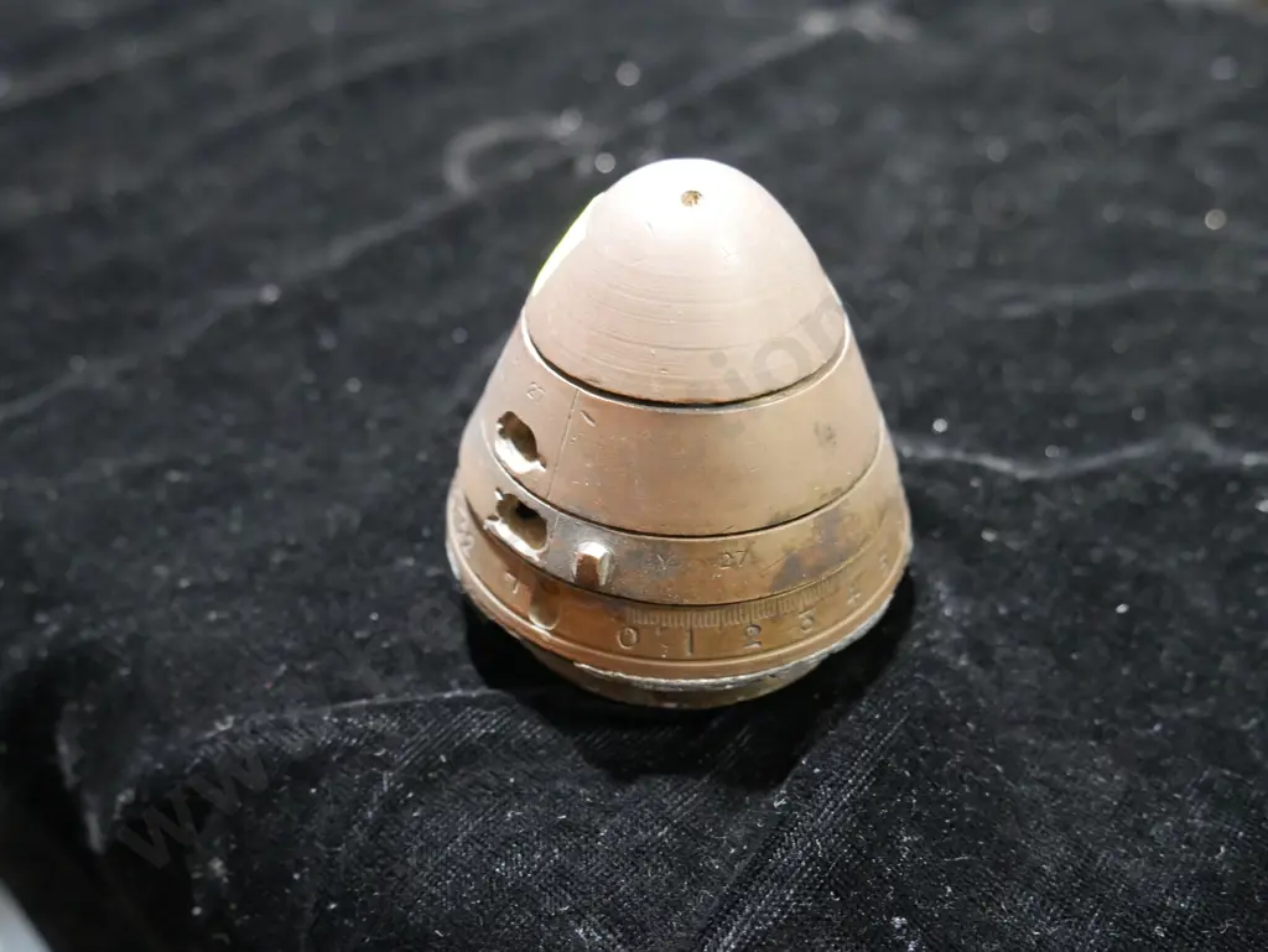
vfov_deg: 46.8
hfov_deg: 59.9
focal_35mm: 30
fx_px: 1099
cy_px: 476
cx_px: 634
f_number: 4
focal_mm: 15
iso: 3200
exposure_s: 1/40
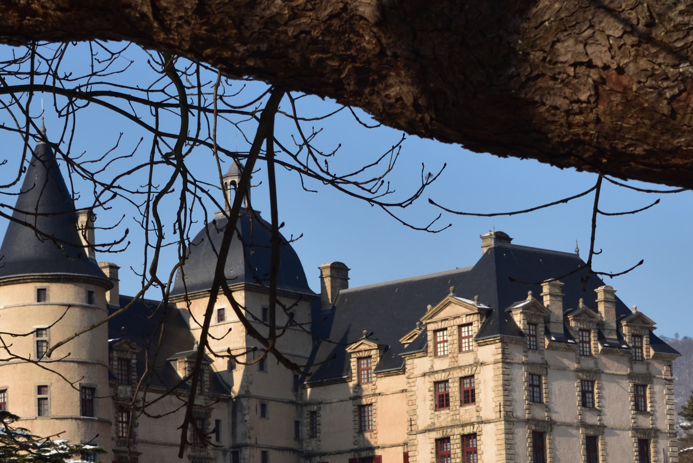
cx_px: 301
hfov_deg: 18.2
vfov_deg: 12.1
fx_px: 2157
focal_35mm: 112
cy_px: 472
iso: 200
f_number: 10
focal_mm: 48
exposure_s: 1/400
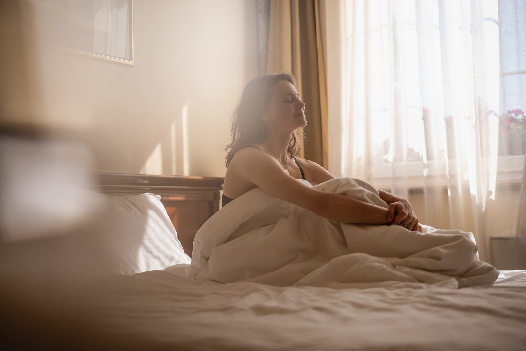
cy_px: 176
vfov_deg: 24.6
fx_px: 804
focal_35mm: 55
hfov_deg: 36.2
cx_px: 263
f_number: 1.8
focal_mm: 55
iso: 400
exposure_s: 1/2000
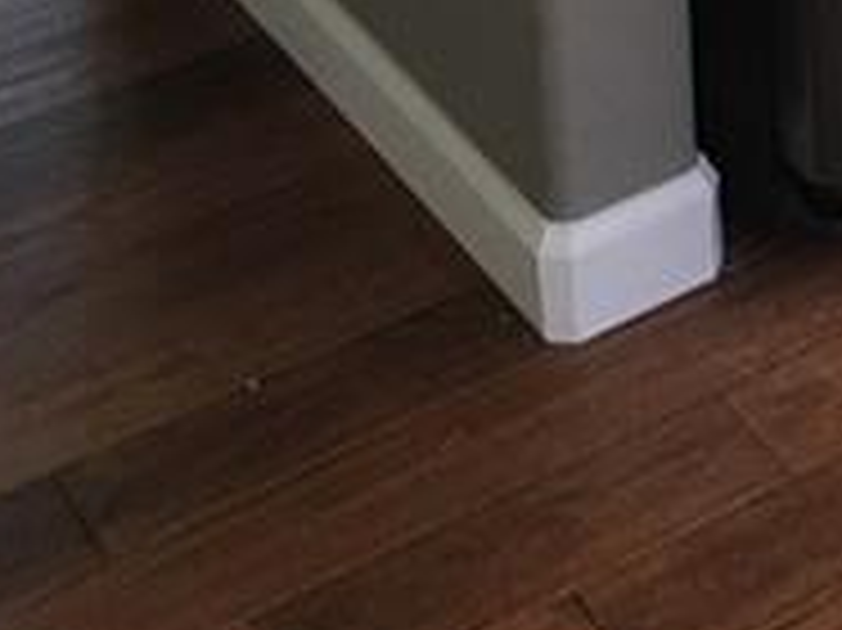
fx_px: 2893
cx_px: 878
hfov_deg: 16.2
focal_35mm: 119
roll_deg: +2.0
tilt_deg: -10.7
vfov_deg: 10.3
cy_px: -1030
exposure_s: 1/30
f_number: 2.2
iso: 125
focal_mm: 4.15
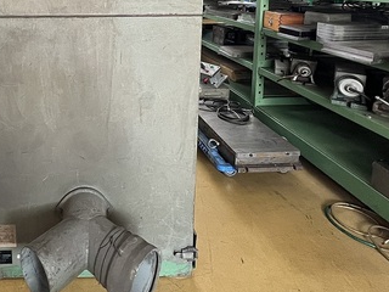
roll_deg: +1.0
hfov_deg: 61.8
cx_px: 79
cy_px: 17
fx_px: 292
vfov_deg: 46.6
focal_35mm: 26
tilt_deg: -8.1
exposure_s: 1/94
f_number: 1.8
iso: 250
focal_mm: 1.57
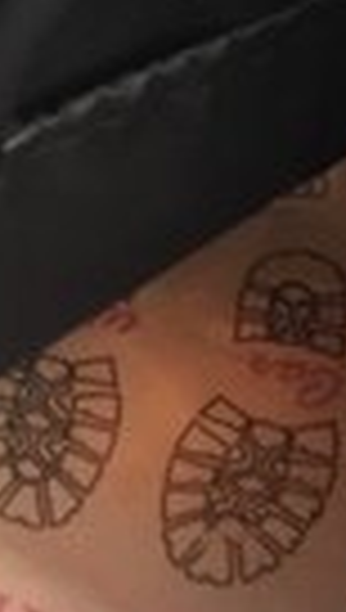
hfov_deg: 10.6
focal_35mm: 115
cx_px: 103
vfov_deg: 16.2
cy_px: -418
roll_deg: +1.7
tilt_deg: -24.8
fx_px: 1866
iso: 40
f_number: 2.2
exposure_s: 1/33
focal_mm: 4.15
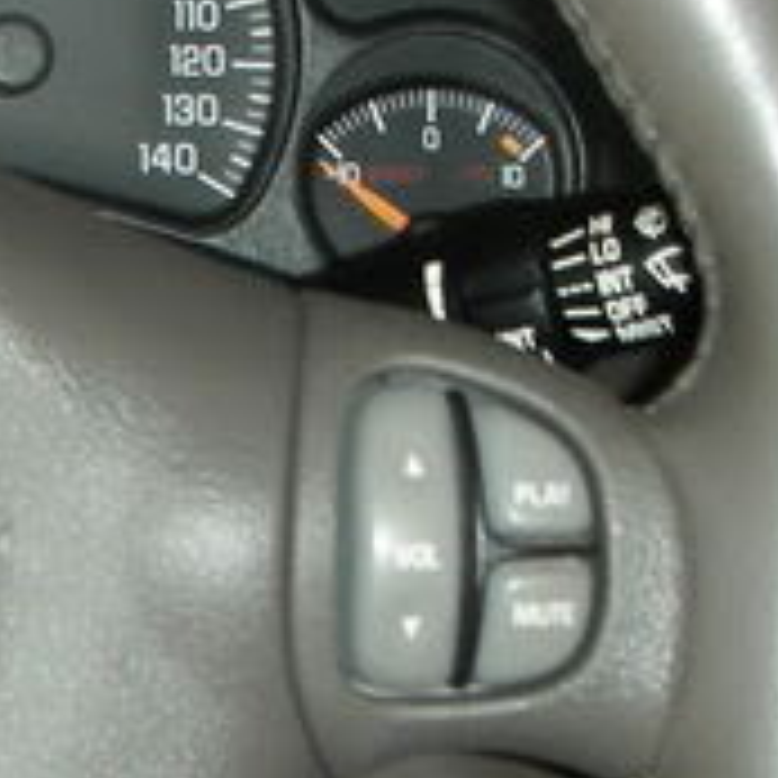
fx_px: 3636
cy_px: 486
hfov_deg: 11.7
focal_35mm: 143
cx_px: -382
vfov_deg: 12.2
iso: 50
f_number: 3
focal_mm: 5.8
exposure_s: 1/60.1
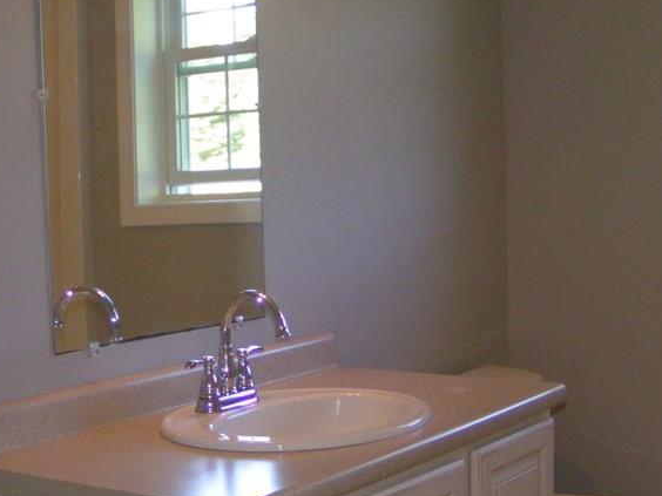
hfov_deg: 28.1
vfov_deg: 21.3
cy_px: 274
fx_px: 1320
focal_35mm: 69
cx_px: 246
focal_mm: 5.8
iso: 200
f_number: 2.8
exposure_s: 1/40
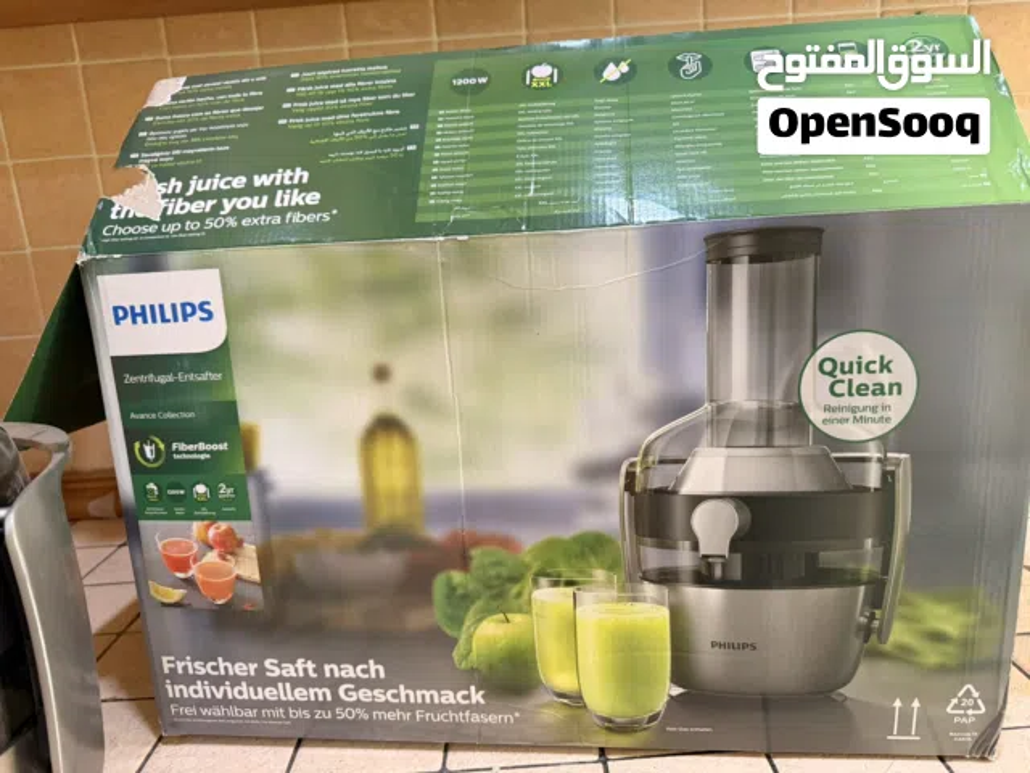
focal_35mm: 24
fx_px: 714
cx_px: 515
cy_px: 386
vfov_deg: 56.8
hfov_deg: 71.6
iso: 500
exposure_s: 1/50
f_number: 1.78
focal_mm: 6.76
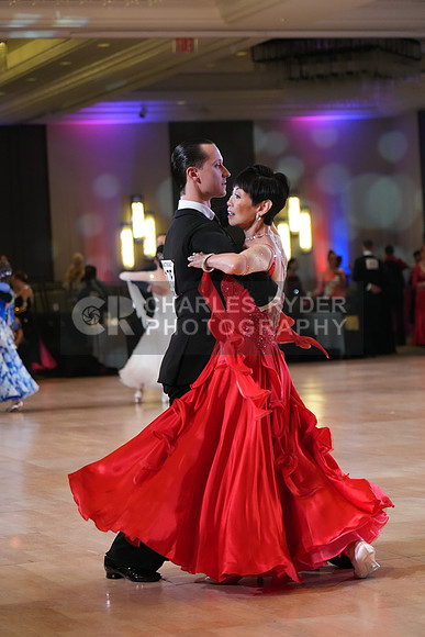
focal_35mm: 105
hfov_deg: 13.0
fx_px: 1858
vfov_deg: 19.5
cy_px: 318
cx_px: 212
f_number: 4
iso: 3200
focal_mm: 105
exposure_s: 1/400
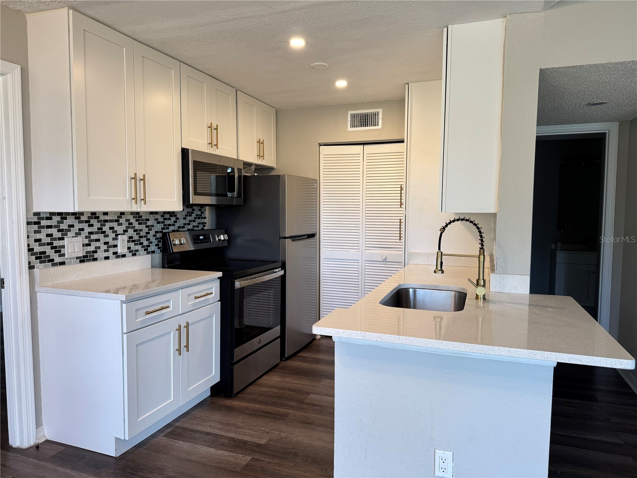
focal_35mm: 24
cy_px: 239
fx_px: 442
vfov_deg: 56.8
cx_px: 318
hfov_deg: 71.6
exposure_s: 1/120
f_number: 1.78
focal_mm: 6.76
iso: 125
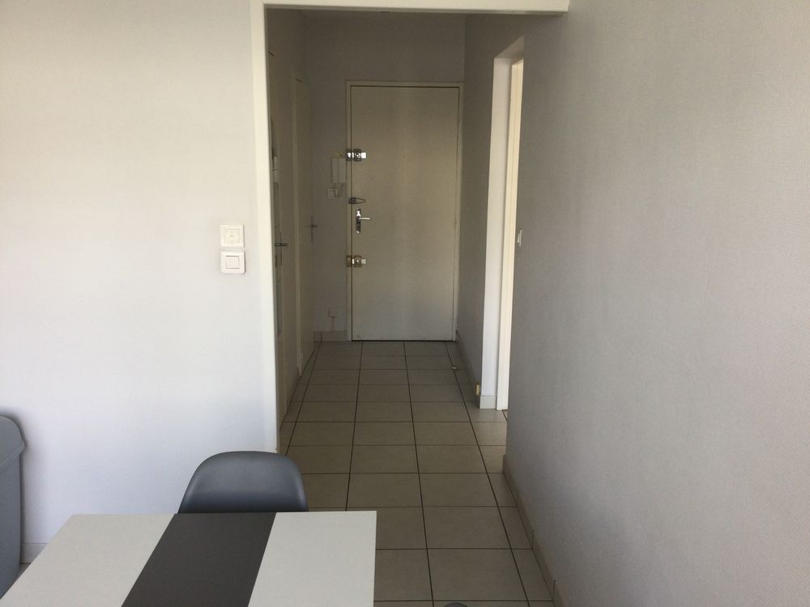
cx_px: 405
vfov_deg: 45.4
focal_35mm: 31
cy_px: 304
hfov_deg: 58.4
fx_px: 725
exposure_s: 1/50
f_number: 2.4
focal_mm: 3.3
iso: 32
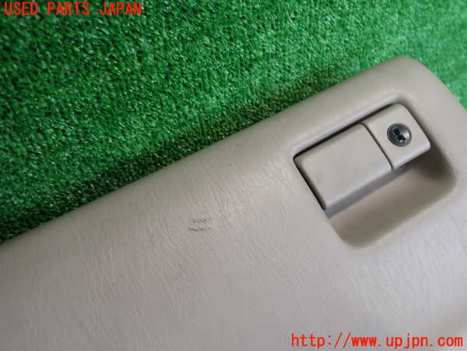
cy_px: 176
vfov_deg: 46.8
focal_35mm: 30
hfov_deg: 60.0
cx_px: 234
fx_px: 405
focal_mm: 5.4
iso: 200
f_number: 2.3
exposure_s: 1/50
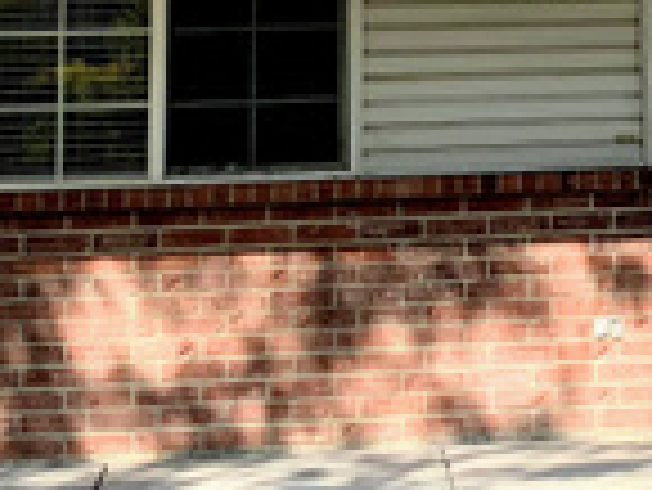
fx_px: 2168
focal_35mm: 115
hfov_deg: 16.7
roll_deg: +1.4
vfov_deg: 12.4
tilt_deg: +9.9
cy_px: -202
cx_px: 670
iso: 25
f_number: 1.8
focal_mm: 4.25
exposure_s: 1/2611
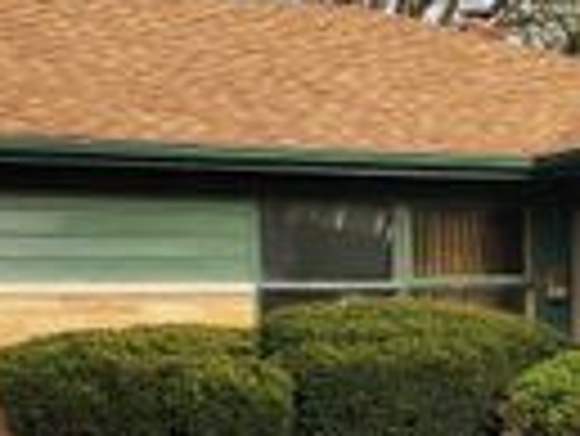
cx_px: 423
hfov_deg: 19.3
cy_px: 371
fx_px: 1694
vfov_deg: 14.6
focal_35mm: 101
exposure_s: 1/596
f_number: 2.4
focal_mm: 4.3
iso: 50
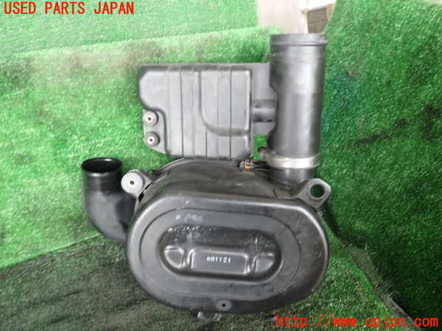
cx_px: 221
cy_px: 166
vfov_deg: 46.8
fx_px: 383
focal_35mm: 30
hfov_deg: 60.0
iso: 200
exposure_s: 1/50
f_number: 2.3
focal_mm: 5.4
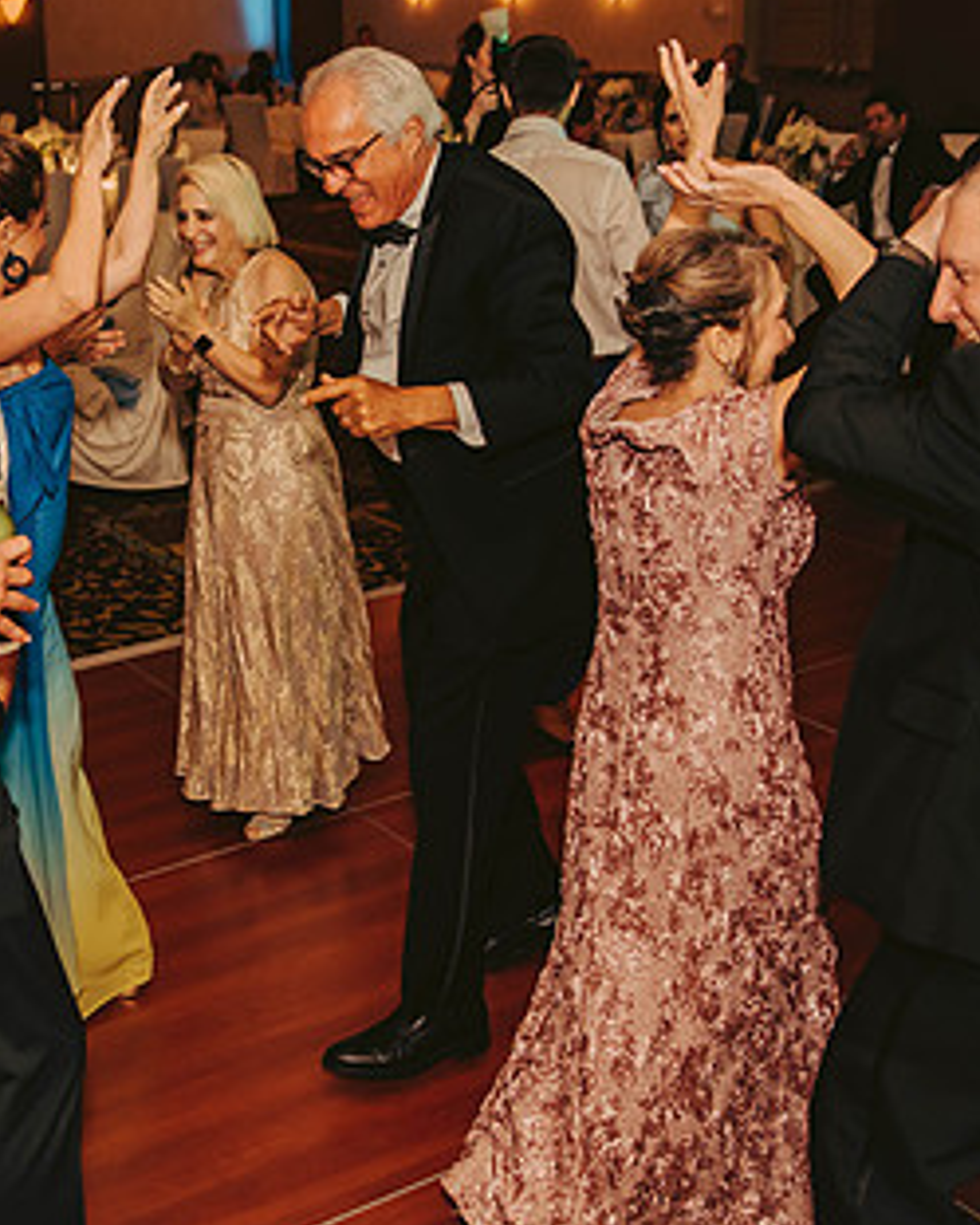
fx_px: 1776
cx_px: 252
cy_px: 486
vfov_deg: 37.9
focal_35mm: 49
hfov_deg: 30.4
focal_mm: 28
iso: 500
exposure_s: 1/60
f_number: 2.8
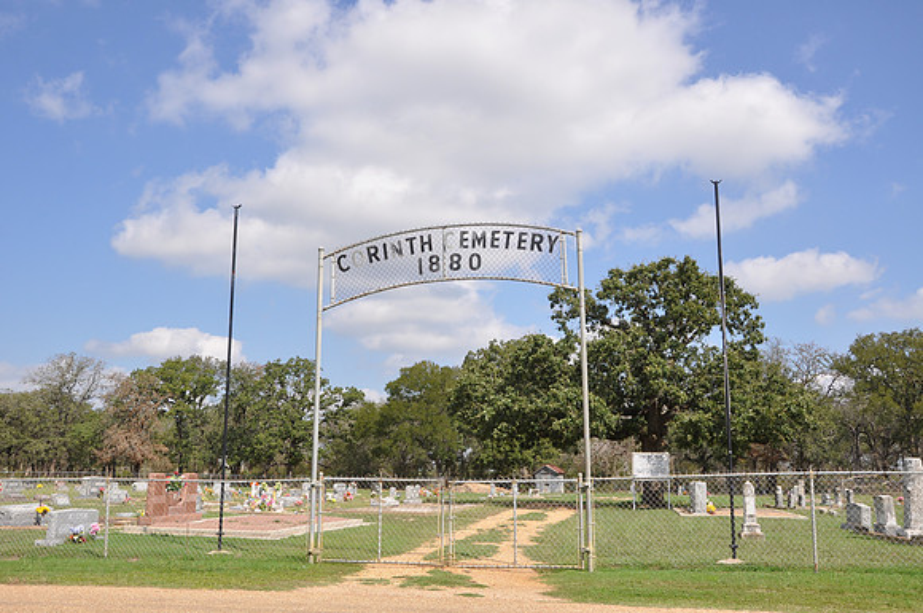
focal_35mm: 33
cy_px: 306
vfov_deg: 39.9
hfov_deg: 57.3
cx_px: 462
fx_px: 845
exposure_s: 1/320
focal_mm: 22
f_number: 9
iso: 200
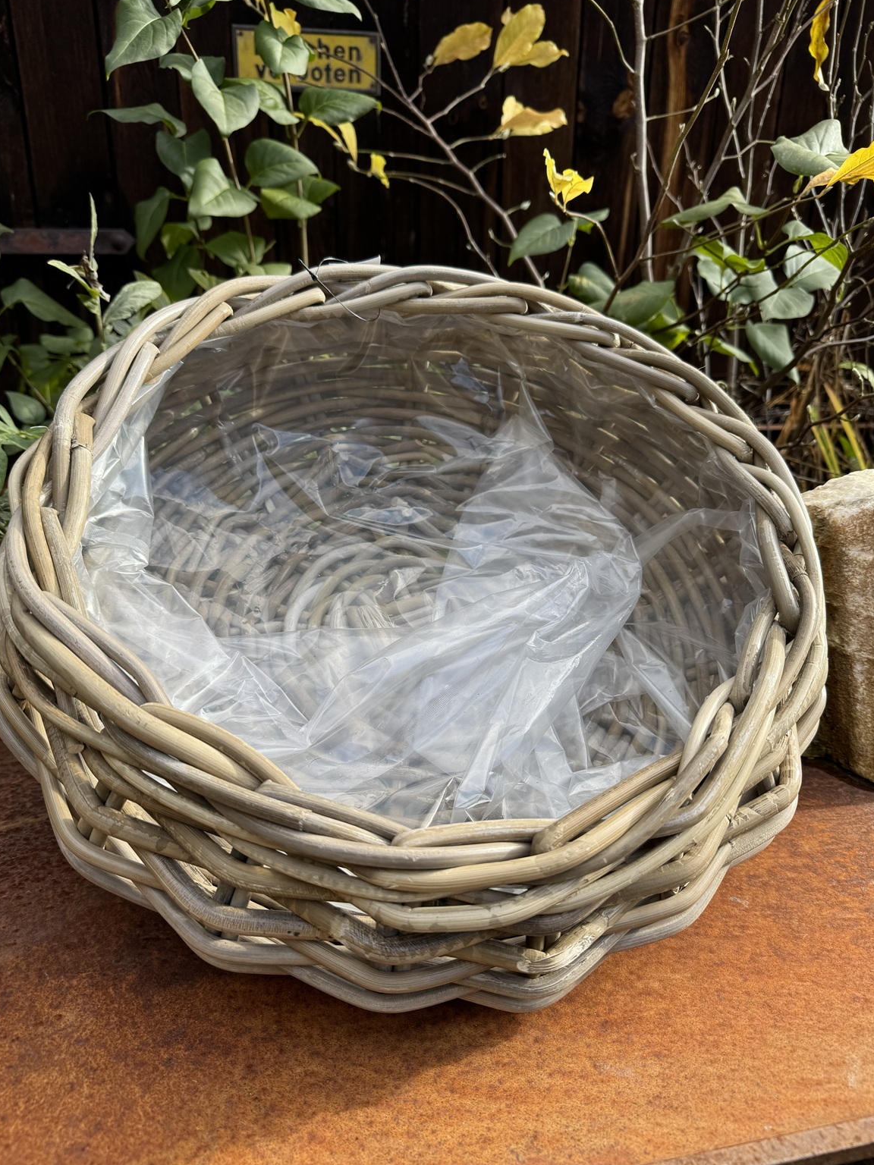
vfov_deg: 69.4
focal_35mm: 25
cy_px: 596
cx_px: 427
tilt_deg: -22.1
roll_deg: -1.2
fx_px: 842
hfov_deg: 54.9
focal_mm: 6.76
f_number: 1.78
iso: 80
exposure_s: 1/1193
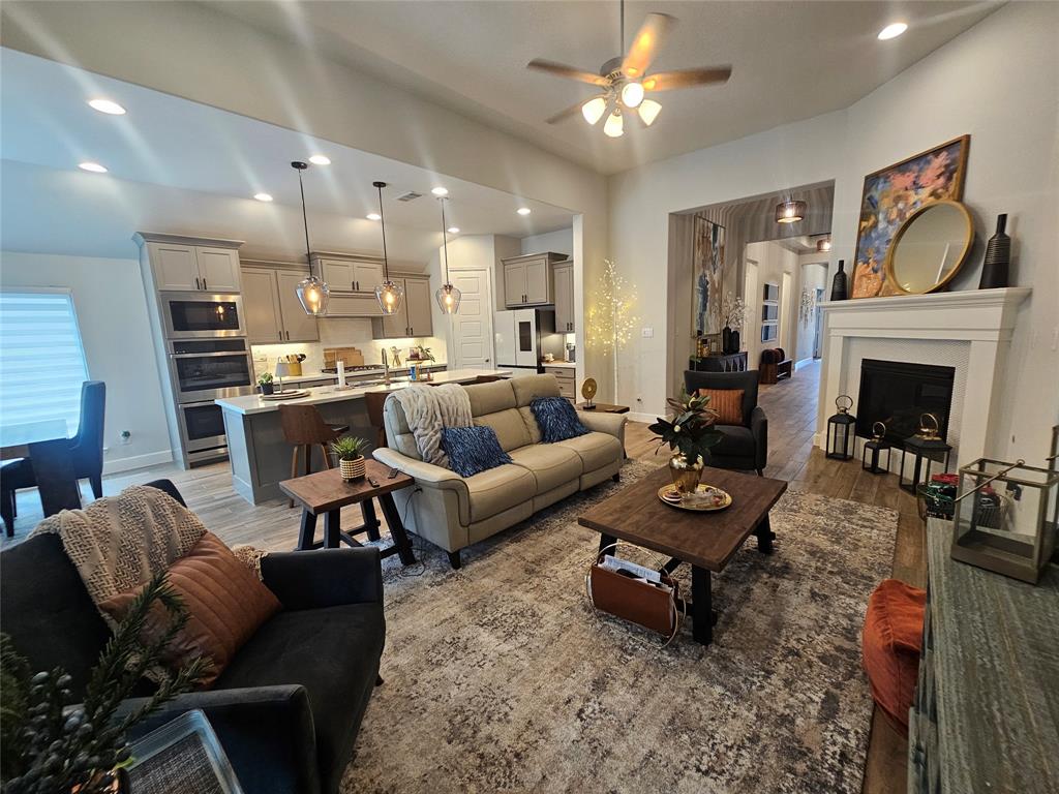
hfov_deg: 106.2
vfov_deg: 89.9
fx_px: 398
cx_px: 530
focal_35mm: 13
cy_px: 397
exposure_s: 1/60
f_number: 2.2
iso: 200
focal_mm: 2.2
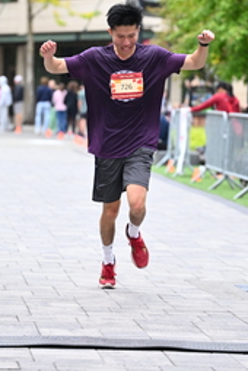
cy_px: 149
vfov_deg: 9.8
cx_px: 120
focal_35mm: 210
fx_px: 2164
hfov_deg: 6.6
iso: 1250
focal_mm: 97
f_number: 2.8
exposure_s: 1/1600
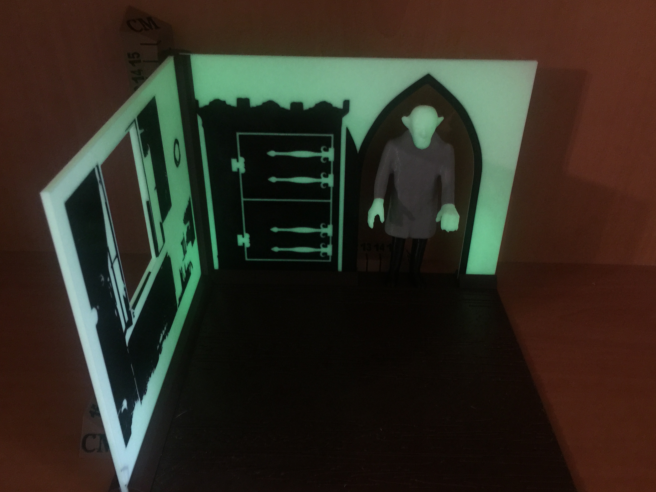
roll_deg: -1.3
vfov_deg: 46.8
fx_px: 569
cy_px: 252
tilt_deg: -32.6
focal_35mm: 30
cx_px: 333
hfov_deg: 60.0
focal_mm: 4.15
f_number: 2.2
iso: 100
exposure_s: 1/4
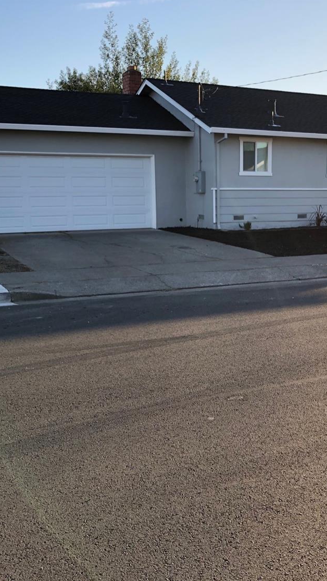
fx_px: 632
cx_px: 247
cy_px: 290
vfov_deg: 49.4
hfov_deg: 28.6
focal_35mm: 41
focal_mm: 4
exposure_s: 1/366
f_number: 1.8
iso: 20
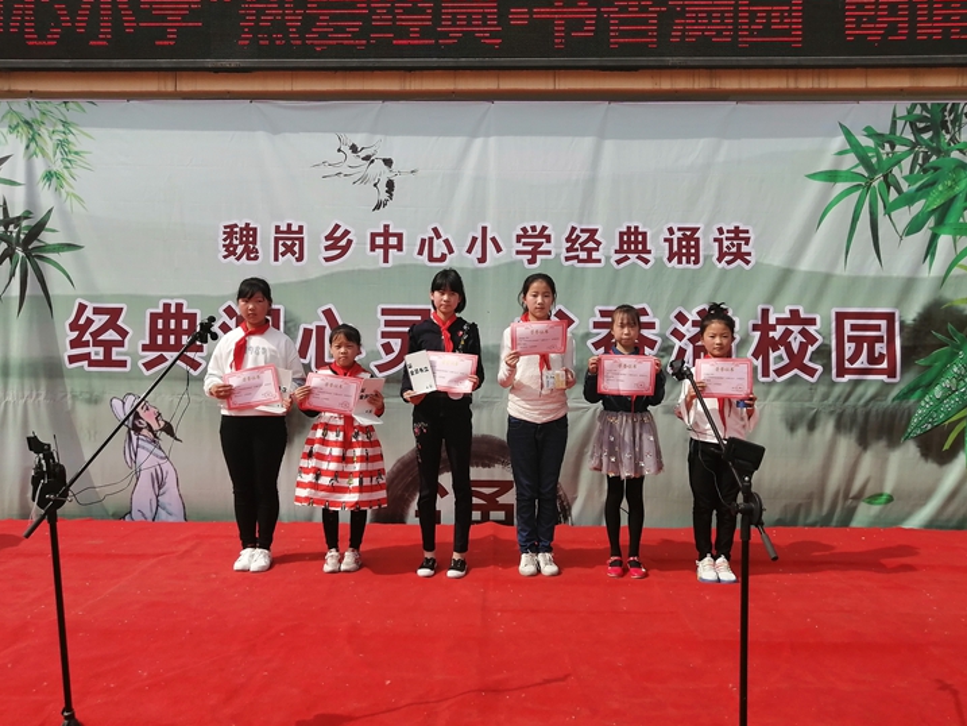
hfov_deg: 61.6
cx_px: 461
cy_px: 333
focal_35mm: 29
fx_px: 810
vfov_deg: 48.2
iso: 50
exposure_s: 1/1538
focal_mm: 3.62
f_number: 1.8
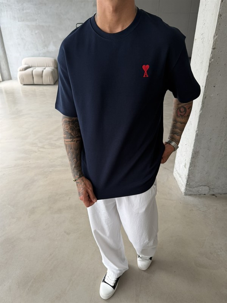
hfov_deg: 56.8
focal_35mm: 24
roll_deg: +1.2
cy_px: 152
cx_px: 114
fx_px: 210
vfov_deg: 71.6
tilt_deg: -29.2
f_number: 1.78
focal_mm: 6.76
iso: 125
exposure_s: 1/121
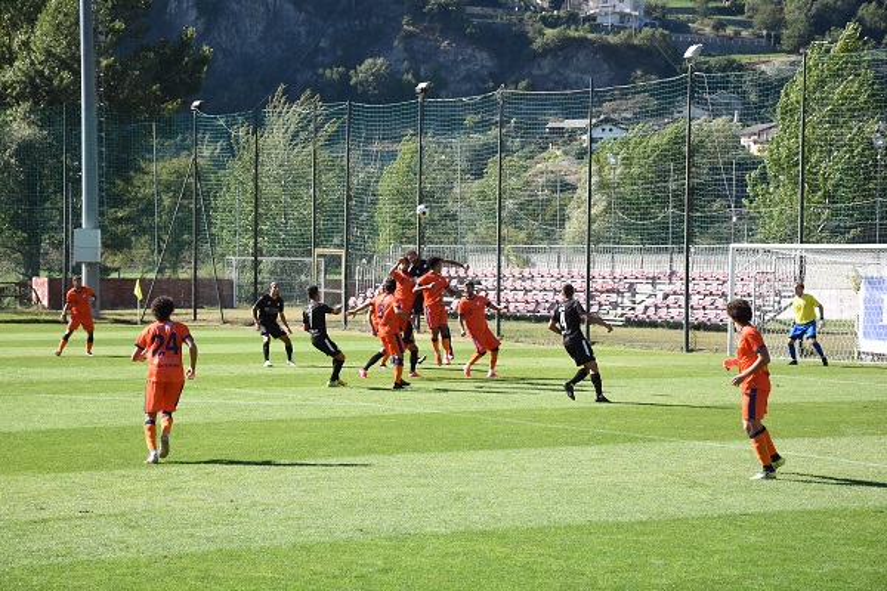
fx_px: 2291
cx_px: 444
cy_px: 296
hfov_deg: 21.9
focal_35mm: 93
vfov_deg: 14.7
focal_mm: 62
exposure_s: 1/1250
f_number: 6.3
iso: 640
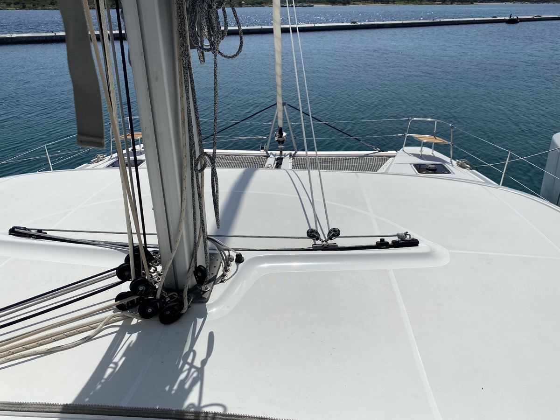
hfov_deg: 67.3
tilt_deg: -25.2
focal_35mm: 26
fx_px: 421
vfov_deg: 53.1
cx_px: 280
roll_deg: +0.0
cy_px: 210
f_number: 1.8
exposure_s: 1/11494
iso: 40
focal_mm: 4.25
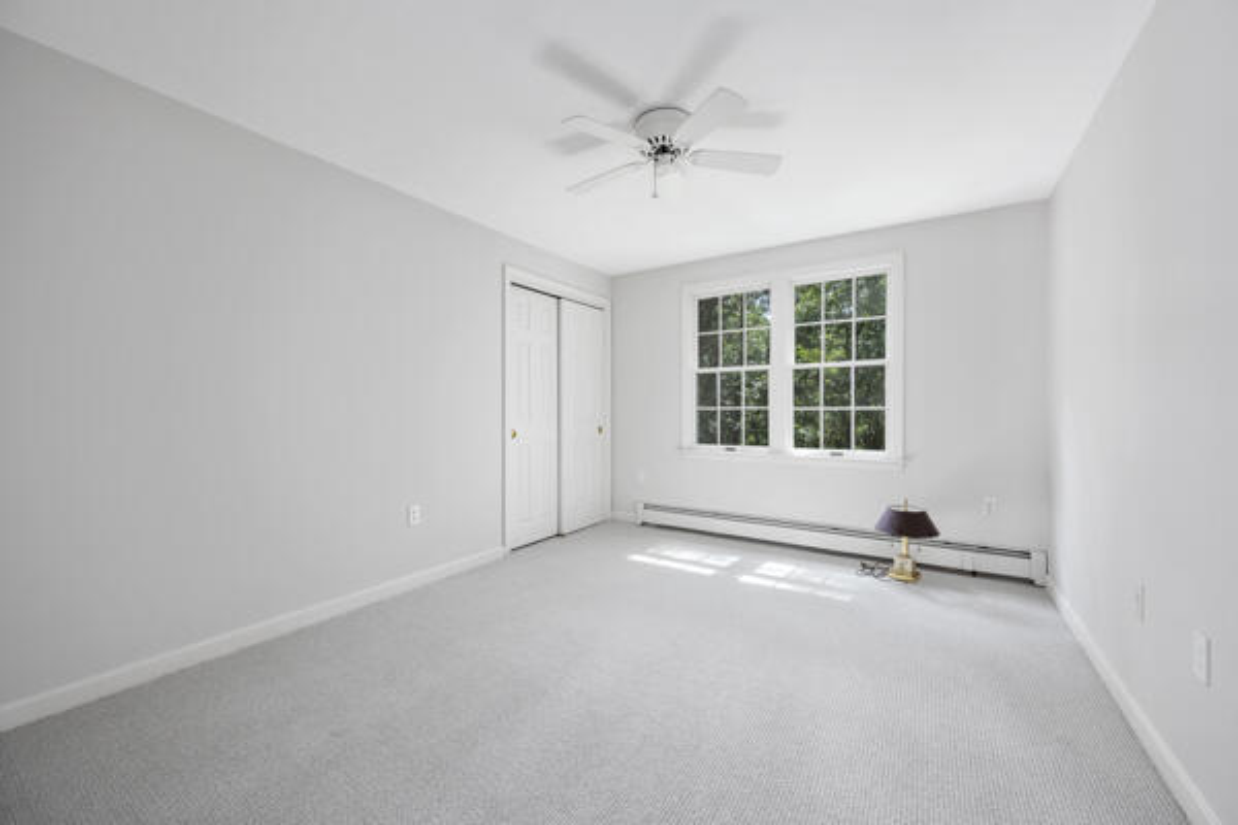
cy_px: 412
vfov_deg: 81.2
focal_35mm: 14
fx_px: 481
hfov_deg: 104.3
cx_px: 619
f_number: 8
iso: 320
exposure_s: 1/4
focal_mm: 14
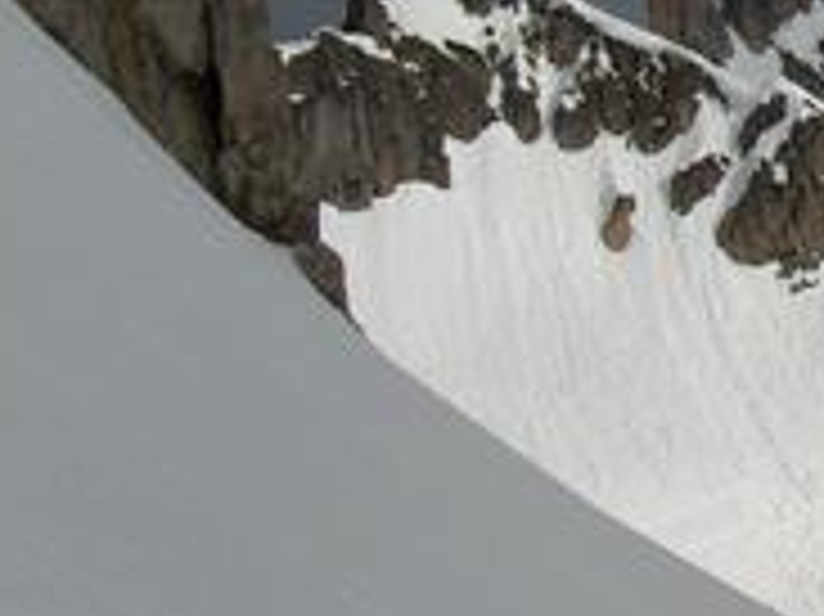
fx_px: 3045
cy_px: 216
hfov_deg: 14.4
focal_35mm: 128
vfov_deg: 11.6
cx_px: 1225
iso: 50
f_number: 4.8
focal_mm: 8
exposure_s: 1/2083
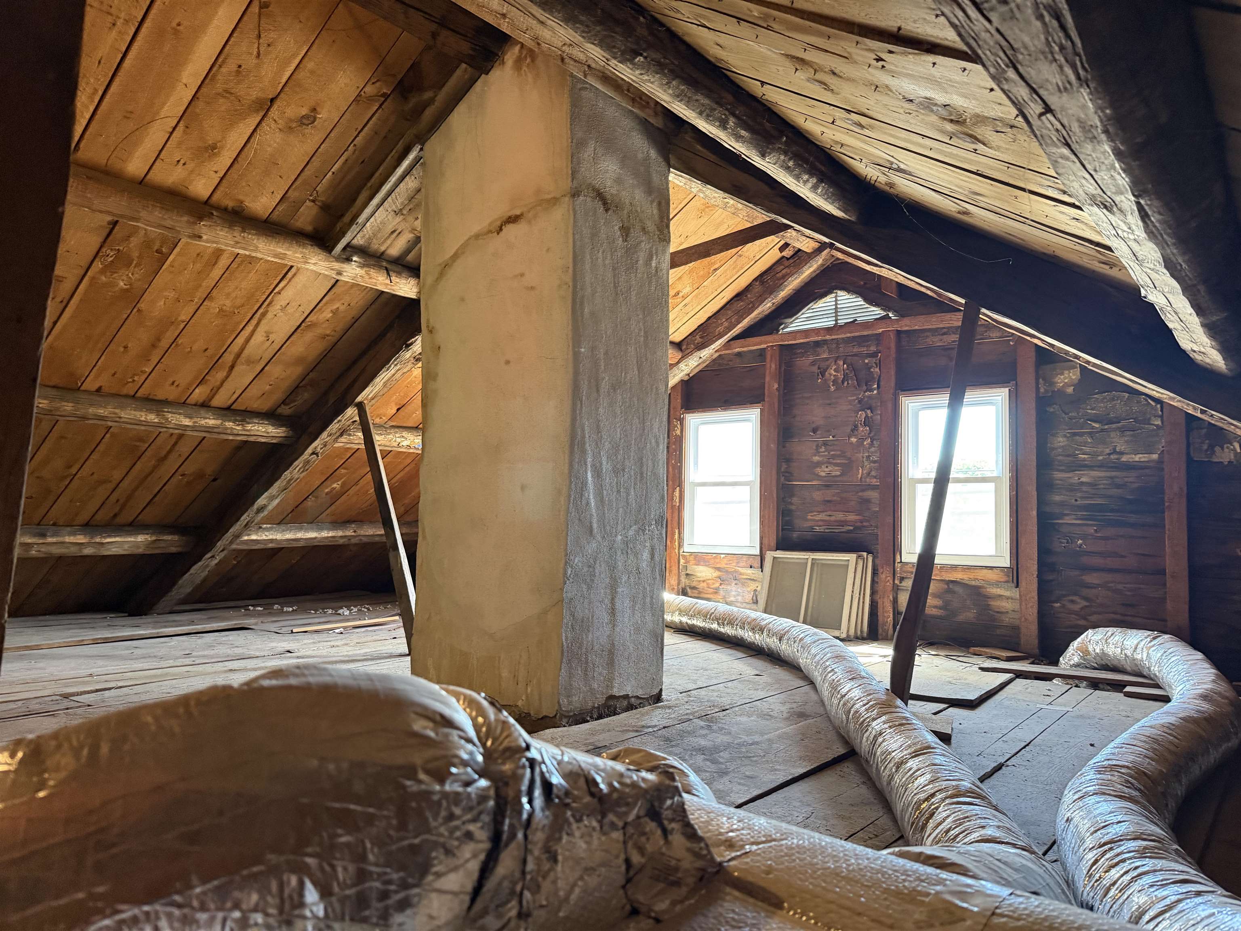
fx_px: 860
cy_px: 466
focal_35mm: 24
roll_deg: -0.8
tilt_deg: +2.8
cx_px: 620
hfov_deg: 71.6
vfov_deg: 56.8
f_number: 1.78
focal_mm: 6.76
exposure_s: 1/60
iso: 400
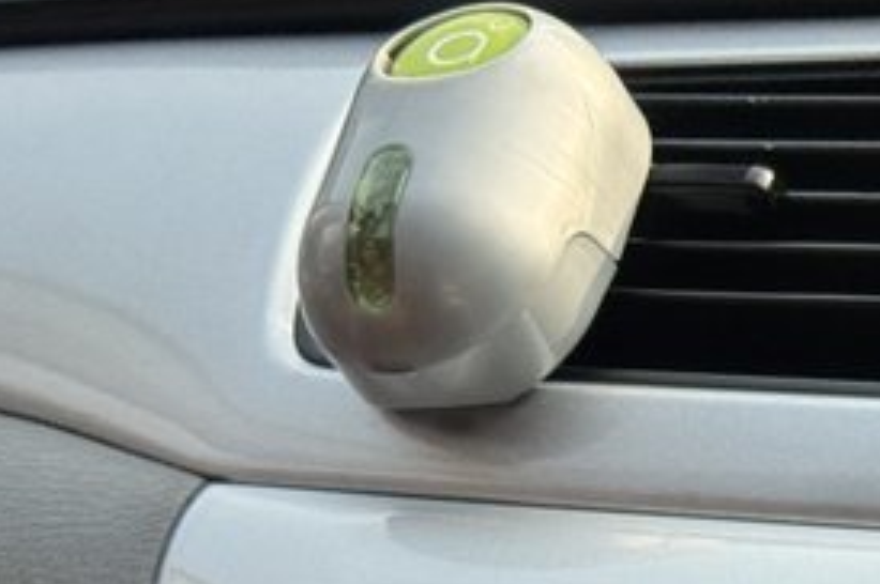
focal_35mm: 146
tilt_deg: -19.7
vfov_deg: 9.2
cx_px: 1214
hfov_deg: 13.5
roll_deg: +2.1
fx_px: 3565
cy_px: 834
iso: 64
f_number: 1.78
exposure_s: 1/627
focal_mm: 6.76
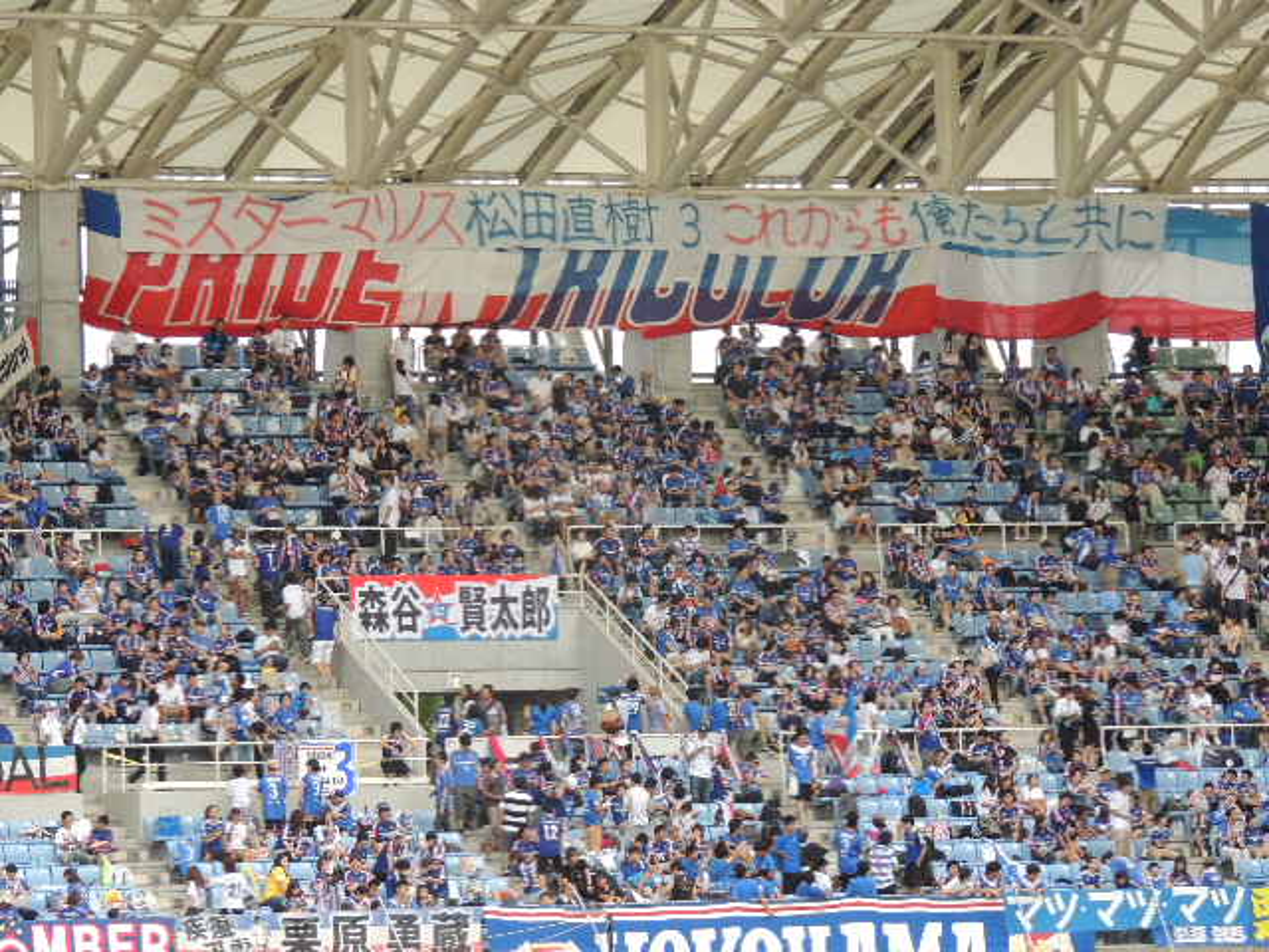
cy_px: 476
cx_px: 634
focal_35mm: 225
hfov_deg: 8.8
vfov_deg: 6.6
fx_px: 8248
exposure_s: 1/125
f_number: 4.6
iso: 400
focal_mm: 40.1
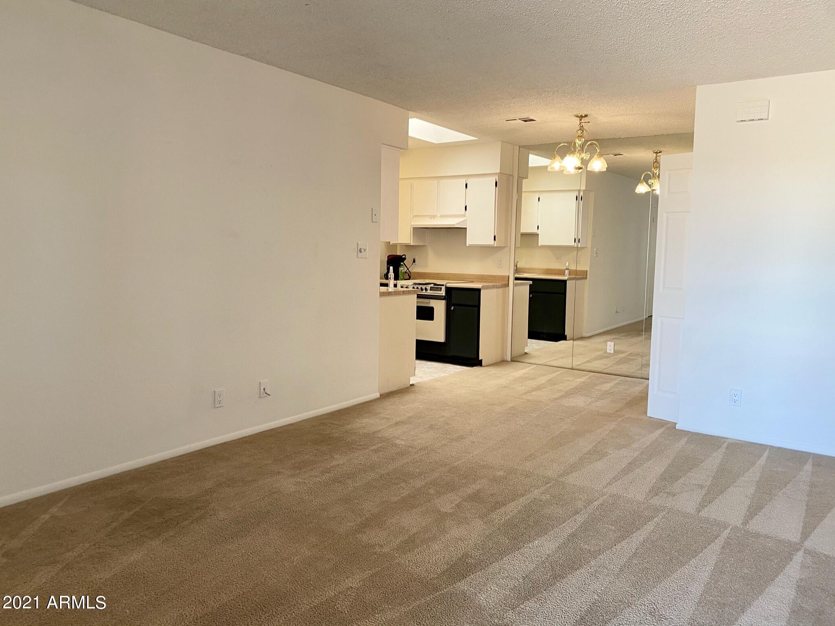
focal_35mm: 26
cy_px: 313
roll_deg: -1.1
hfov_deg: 67.3
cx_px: 418
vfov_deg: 53.0
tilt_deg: -5.7
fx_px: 627
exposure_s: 1/60
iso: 125
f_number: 1.8
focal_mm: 4.25
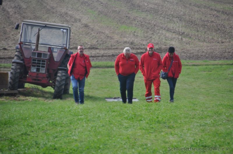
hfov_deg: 6.3
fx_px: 2133
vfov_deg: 4.2
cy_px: 77
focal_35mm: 330
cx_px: 116
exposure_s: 1/500
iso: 220
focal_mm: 220
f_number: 6.3
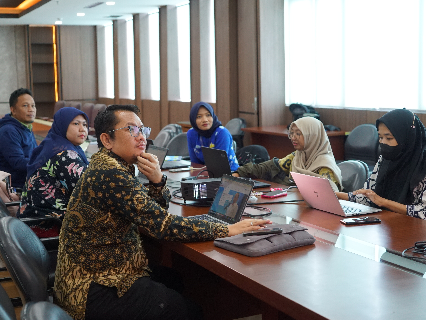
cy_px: 160
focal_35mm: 51
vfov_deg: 28.6
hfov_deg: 37.5
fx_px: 628
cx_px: 193
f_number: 4
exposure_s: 1/160
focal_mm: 47
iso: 4000
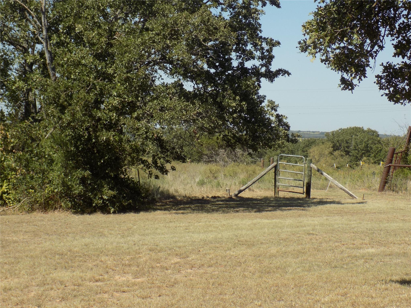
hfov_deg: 25.0
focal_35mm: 78
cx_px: 206
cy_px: 154
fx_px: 926
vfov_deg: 18.9
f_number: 4.3
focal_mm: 13.9
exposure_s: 1/500
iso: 80
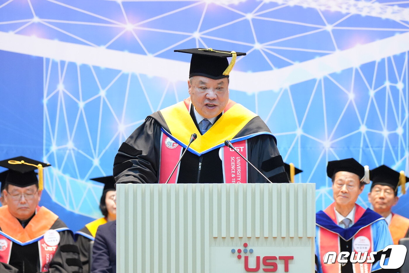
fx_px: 1976
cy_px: 136
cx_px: 204
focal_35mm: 174
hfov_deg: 11.8
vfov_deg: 7.9
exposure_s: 1/200
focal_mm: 116
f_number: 3.2
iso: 3200
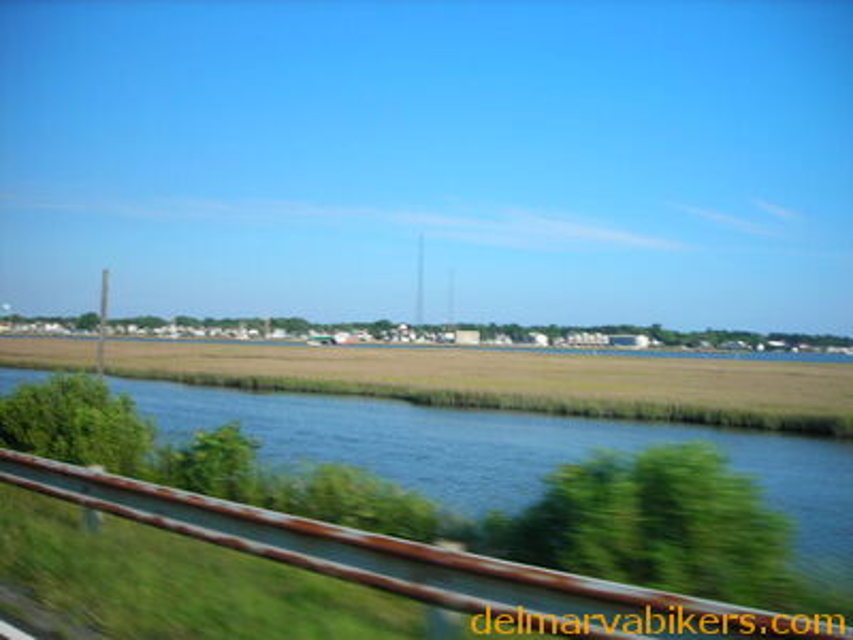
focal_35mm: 38
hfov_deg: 49.0
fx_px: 936
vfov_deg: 37.7
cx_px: 426
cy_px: 320
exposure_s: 1/136
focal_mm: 6.3
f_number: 6.4
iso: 50
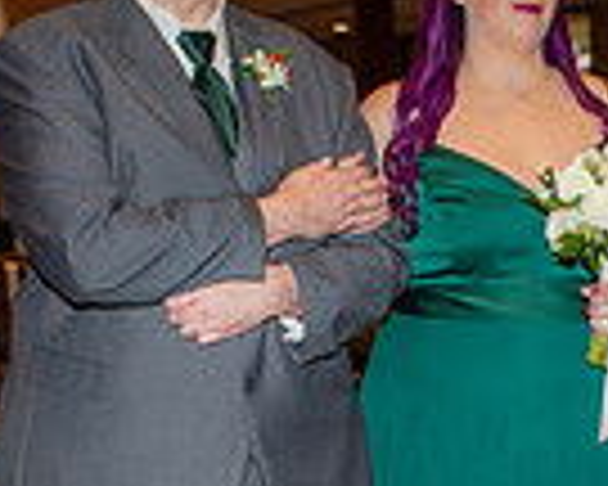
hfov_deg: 19.3
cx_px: 590
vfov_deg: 15.7
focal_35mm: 97
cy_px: 418
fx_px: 1745
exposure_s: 1/160
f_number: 5.6
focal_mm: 24
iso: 1250
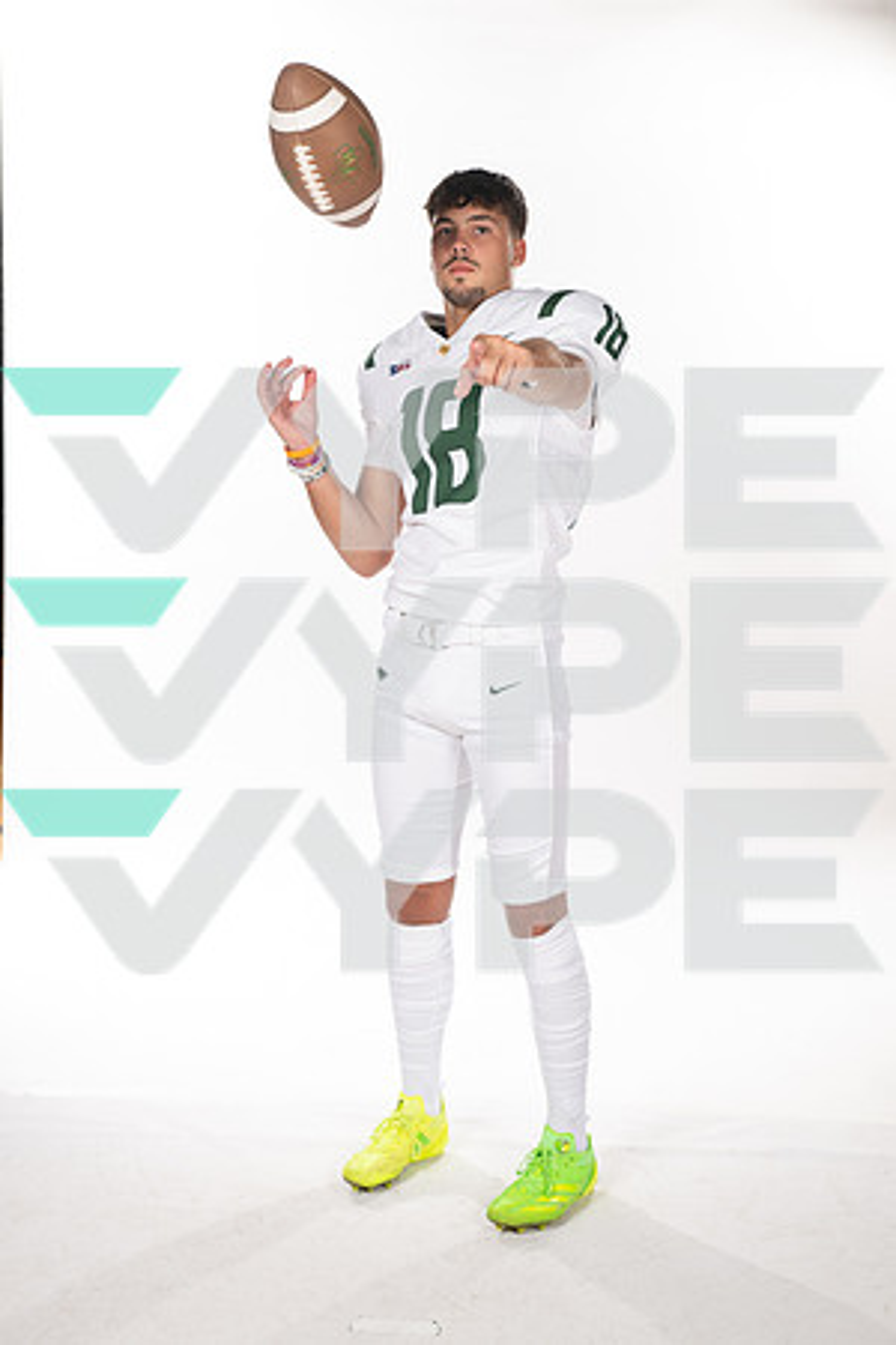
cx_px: 448
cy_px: 672
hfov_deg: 27.0
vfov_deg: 39.6
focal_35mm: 50
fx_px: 1867
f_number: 8
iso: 640
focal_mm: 50
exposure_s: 1/400
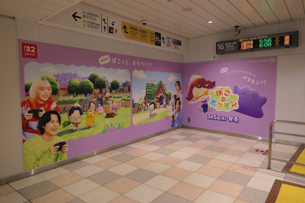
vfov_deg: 53.1
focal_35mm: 24
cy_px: 102
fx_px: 203
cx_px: 152
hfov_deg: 73.7
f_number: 1.6
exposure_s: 1/125
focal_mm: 8.8
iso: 125
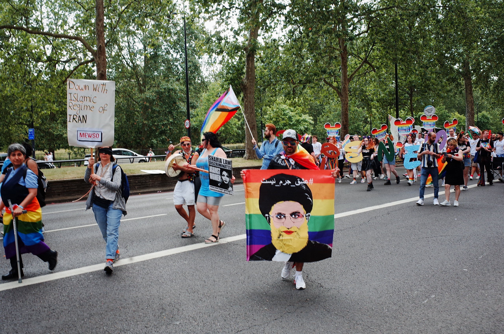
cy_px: 167
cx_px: 252
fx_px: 489
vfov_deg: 37.7
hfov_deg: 54.5
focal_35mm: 35
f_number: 5
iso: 125
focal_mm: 18.3
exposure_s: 1/100
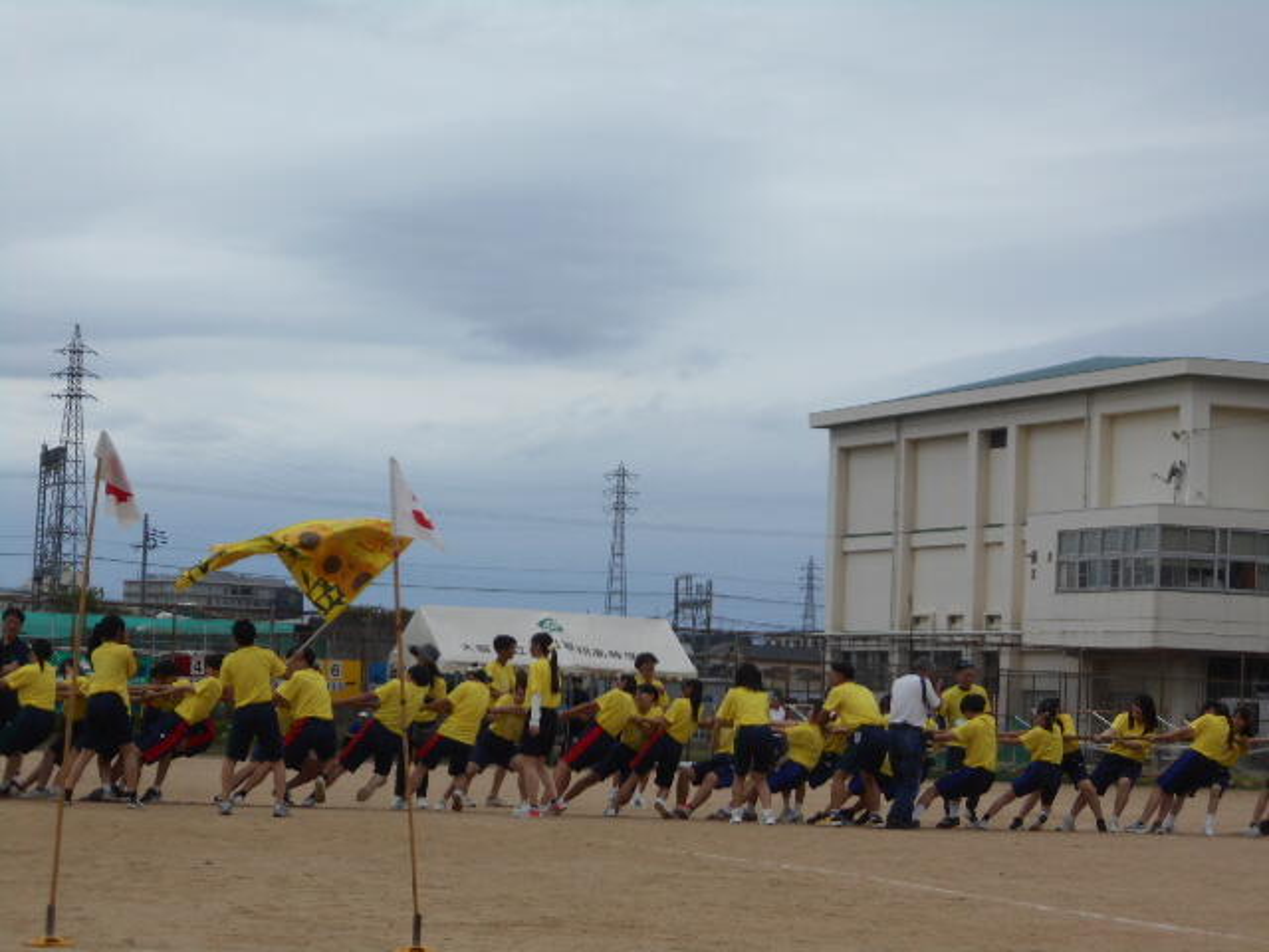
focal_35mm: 99
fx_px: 3629
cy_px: 476
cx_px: 634
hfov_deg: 19.8
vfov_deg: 14.9
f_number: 5.5
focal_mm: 17.6
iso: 80
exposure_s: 1/640
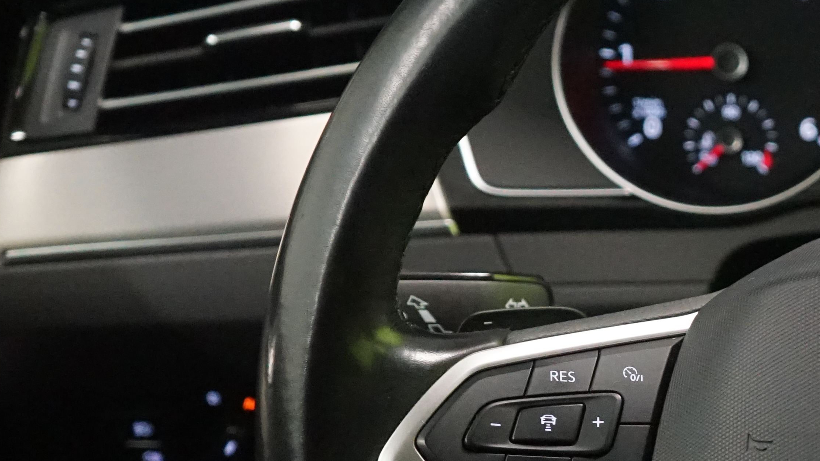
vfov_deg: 11.9
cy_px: 378
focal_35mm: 101
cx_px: 924
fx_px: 2196
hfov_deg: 20.1
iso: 6400
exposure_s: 1/60
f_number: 4
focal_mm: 36
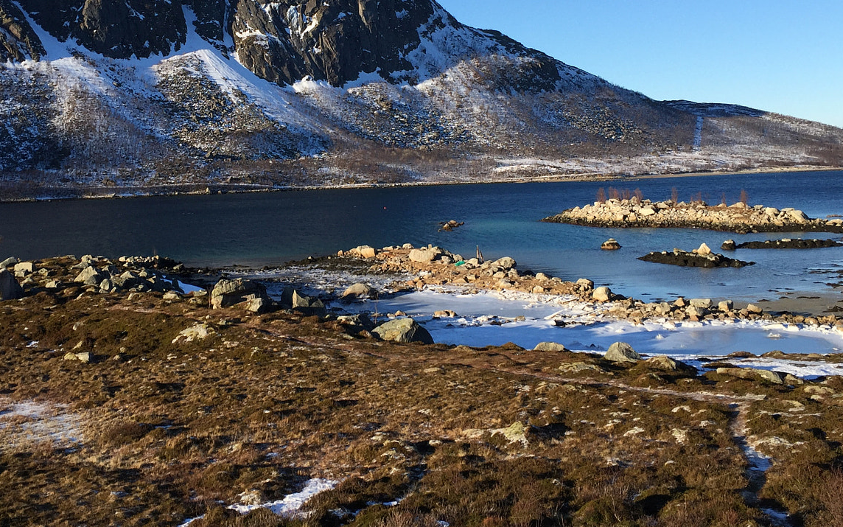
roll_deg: +1.9
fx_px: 988
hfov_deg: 46.0
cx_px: 344
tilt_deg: +0.6
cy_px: 171
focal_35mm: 43
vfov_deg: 29.6
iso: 32
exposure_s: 1/1236
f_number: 2.2
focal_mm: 4.15
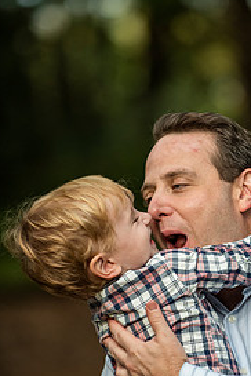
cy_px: 230
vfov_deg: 6.2
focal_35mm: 330
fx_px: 3451
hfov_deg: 4.2
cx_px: 204
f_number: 3.2
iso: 1250
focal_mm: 200
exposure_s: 1/320
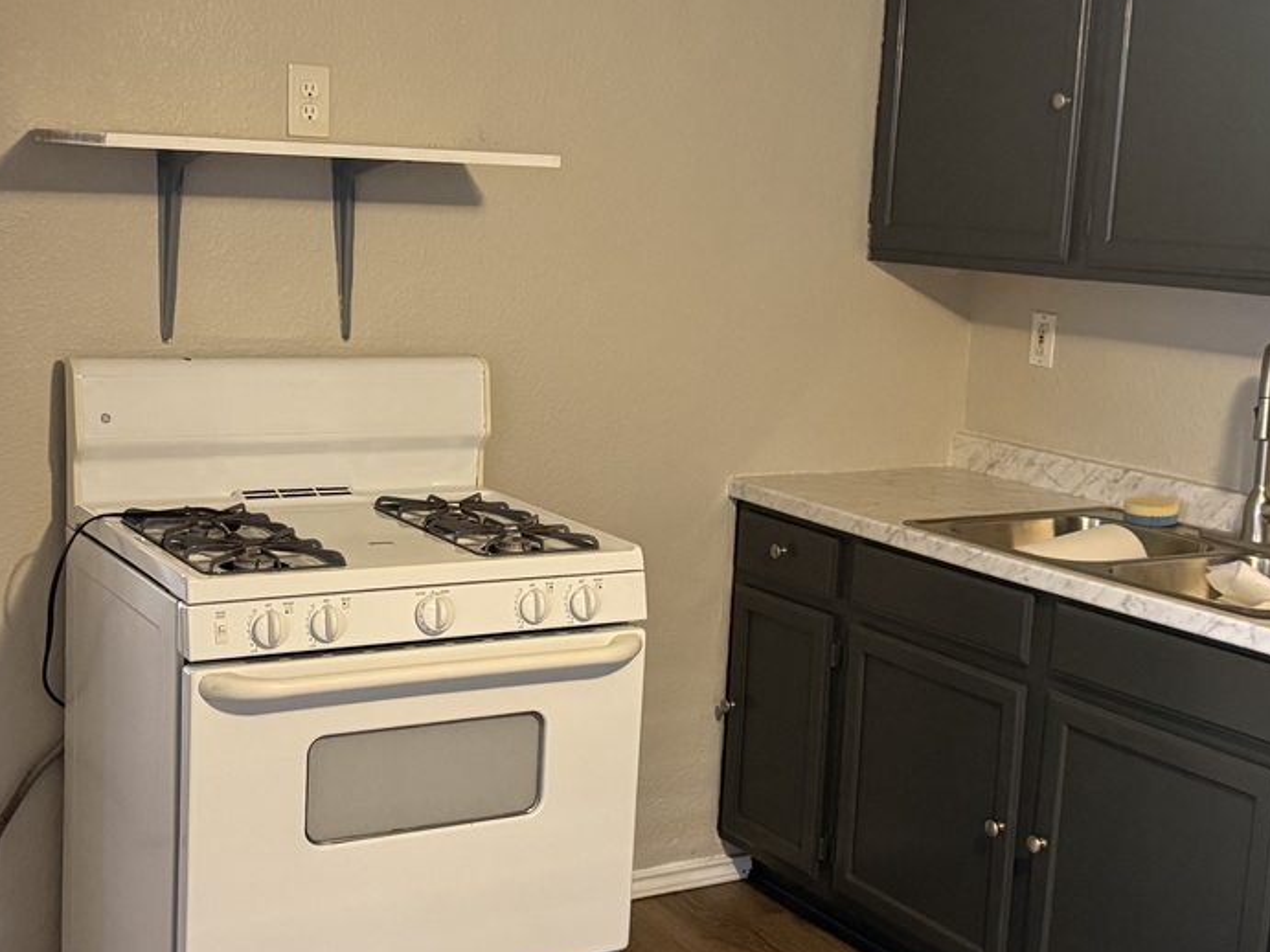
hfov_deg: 38.2
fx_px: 1834
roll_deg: -2.3
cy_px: 493
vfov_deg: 29.1
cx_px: 603
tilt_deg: -9.6
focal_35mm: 50
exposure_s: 1/60
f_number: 1.78
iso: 640
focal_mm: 6.76
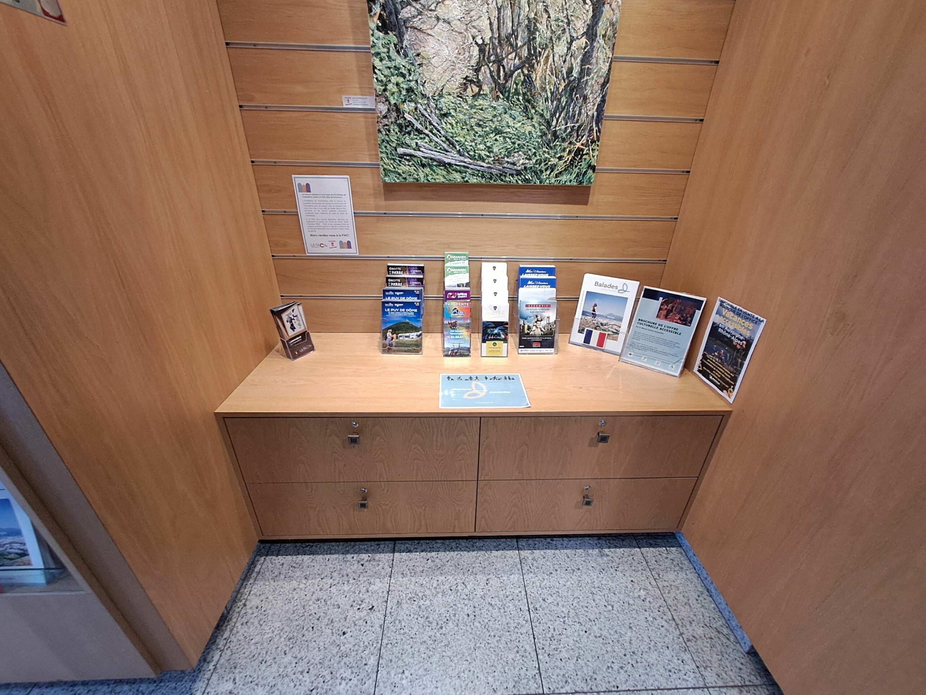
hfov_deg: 106.2
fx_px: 348
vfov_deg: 89.9
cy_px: 348
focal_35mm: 13
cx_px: 463
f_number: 2.2
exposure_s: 1/33
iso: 200
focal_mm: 1.42
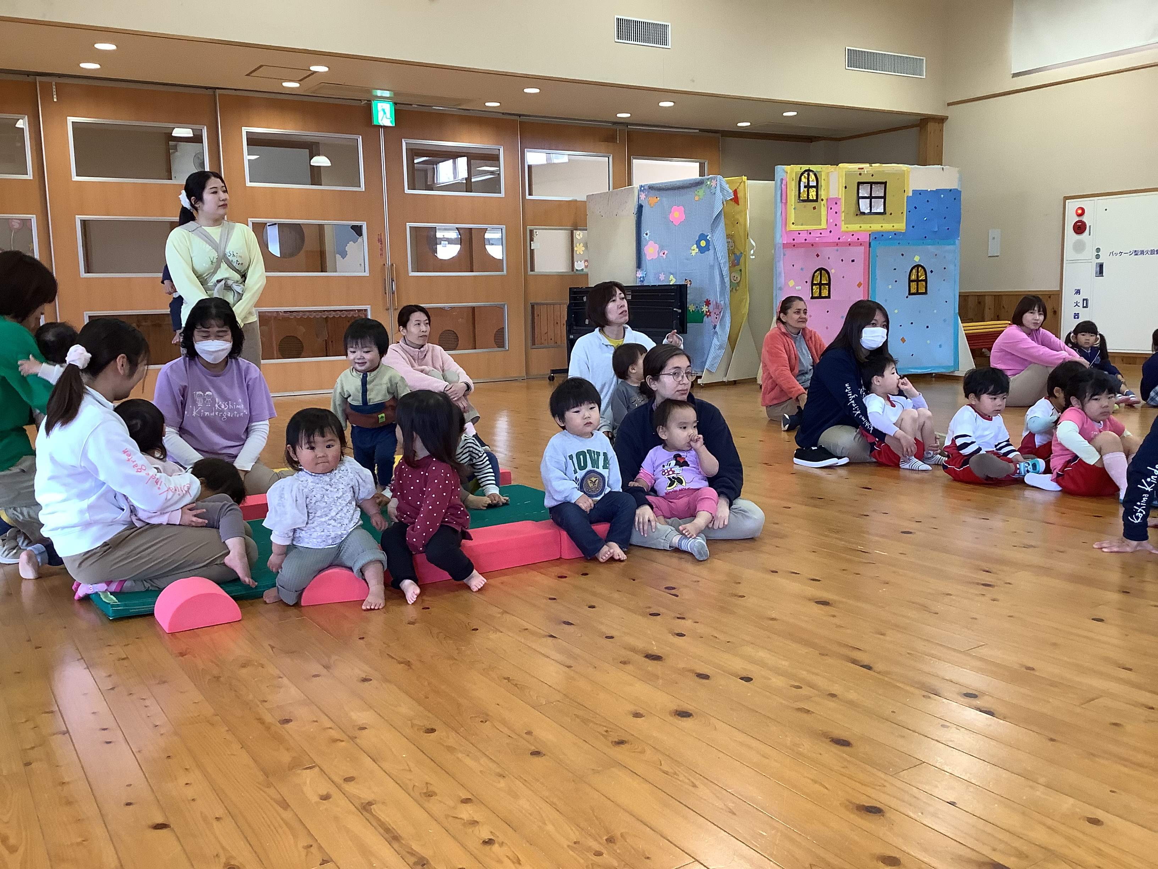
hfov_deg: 58.4
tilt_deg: -9.2
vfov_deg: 45.4
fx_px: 1037
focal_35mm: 31
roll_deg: +0.8
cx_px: 579
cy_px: 434
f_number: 2.4
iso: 125
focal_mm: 3.3
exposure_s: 1/50
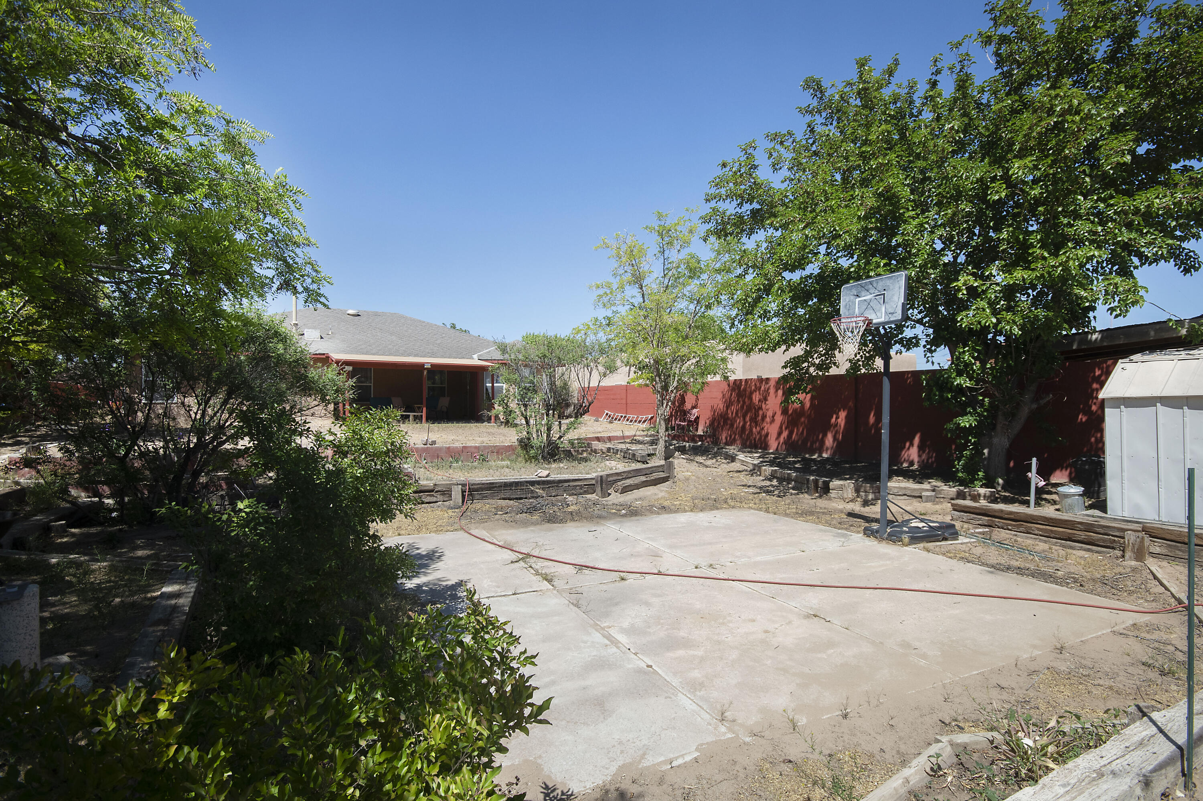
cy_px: 400
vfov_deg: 70.4
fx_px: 568
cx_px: 602
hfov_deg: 93.3
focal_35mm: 17
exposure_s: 1/320
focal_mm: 11.5
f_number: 11
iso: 400
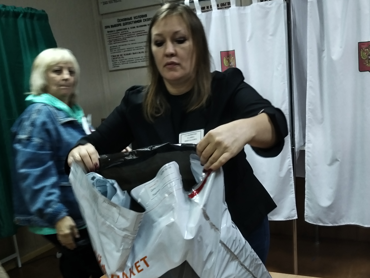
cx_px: 187
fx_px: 438
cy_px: 170
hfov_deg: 45.8
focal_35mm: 41
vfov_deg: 35.0
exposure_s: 1/33.3
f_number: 1.8
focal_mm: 4.75
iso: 469
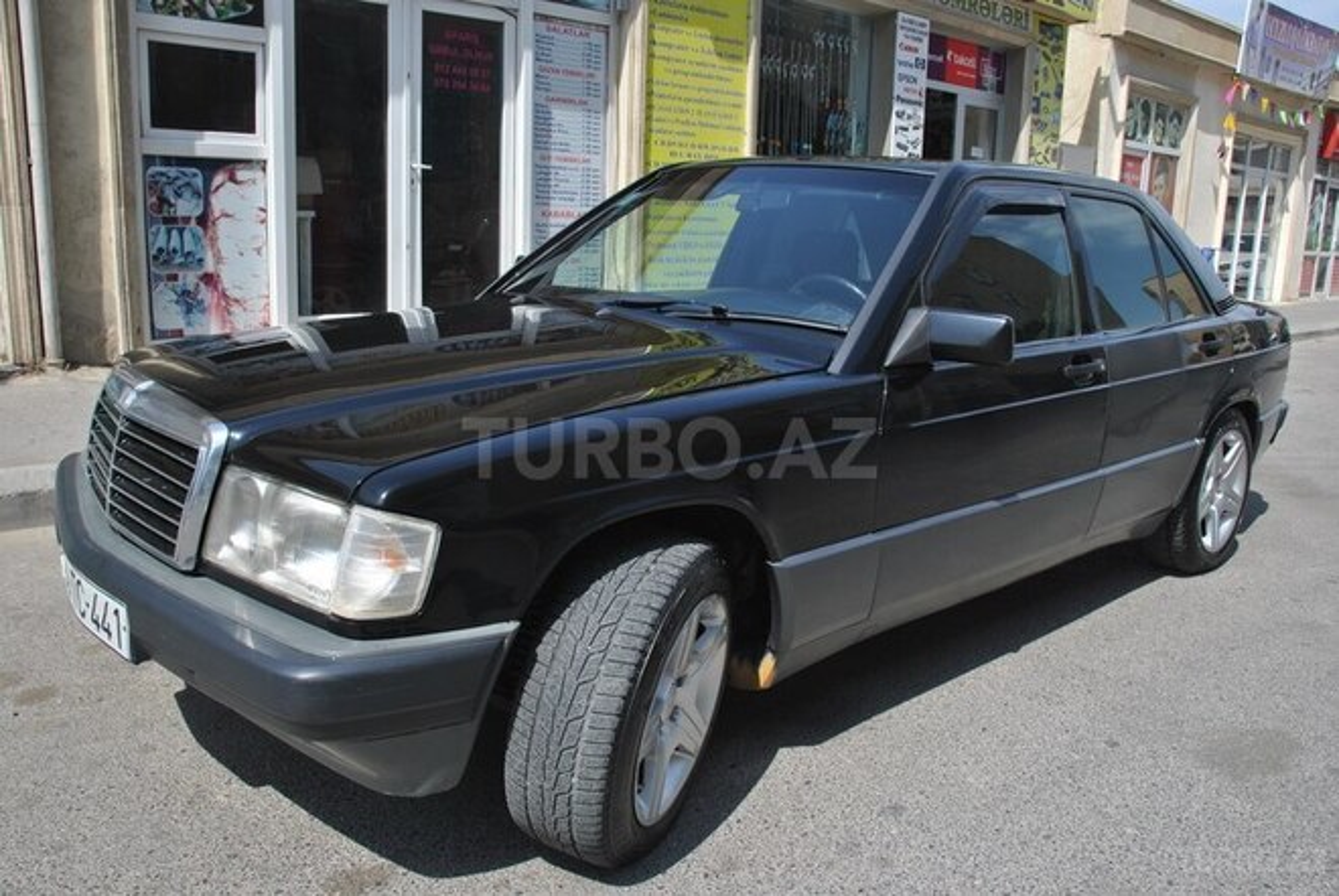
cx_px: 670
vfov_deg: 48.1
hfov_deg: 67.3
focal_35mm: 27
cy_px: 448
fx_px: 1006
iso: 100
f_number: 7.1
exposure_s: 1/200
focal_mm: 18
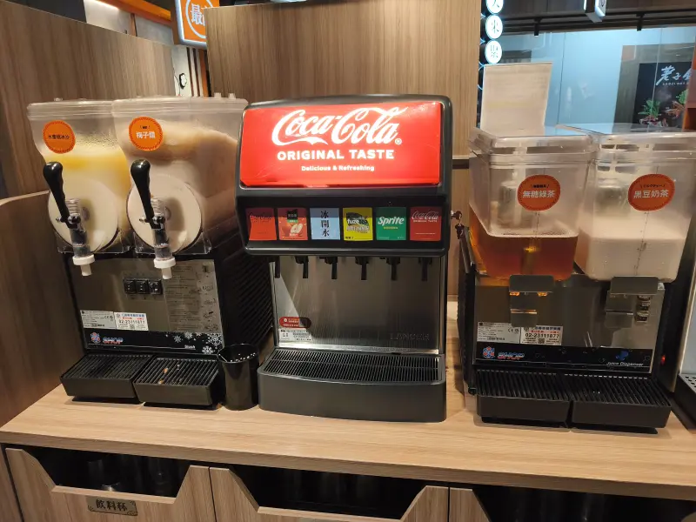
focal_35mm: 23
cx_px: 348
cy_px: 261
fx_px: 462
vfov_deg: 58.9
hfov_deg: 73.9
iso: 400
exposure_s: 1/120
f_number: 1.65
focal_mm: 6.18
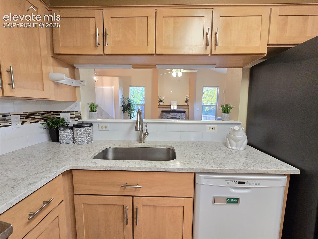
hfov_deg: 106.2
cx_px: 159
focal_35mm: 13
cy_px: 120
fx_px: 119
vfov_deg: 89.9
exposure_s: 1/60
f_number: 2.2
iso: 400
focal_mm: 2.2
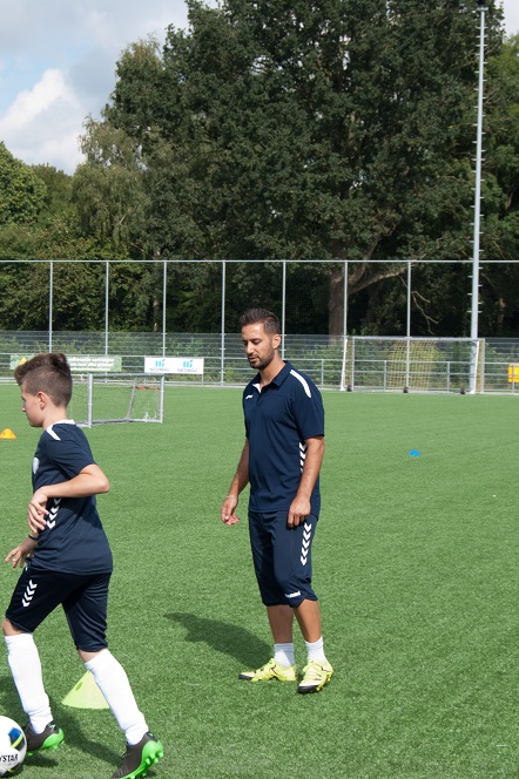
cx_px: 220
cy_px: 389
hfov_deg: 15.9
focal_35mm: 86
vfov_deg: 23.7
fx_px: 1862
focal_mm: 38
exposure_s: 1/200
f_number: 7.1
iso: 100
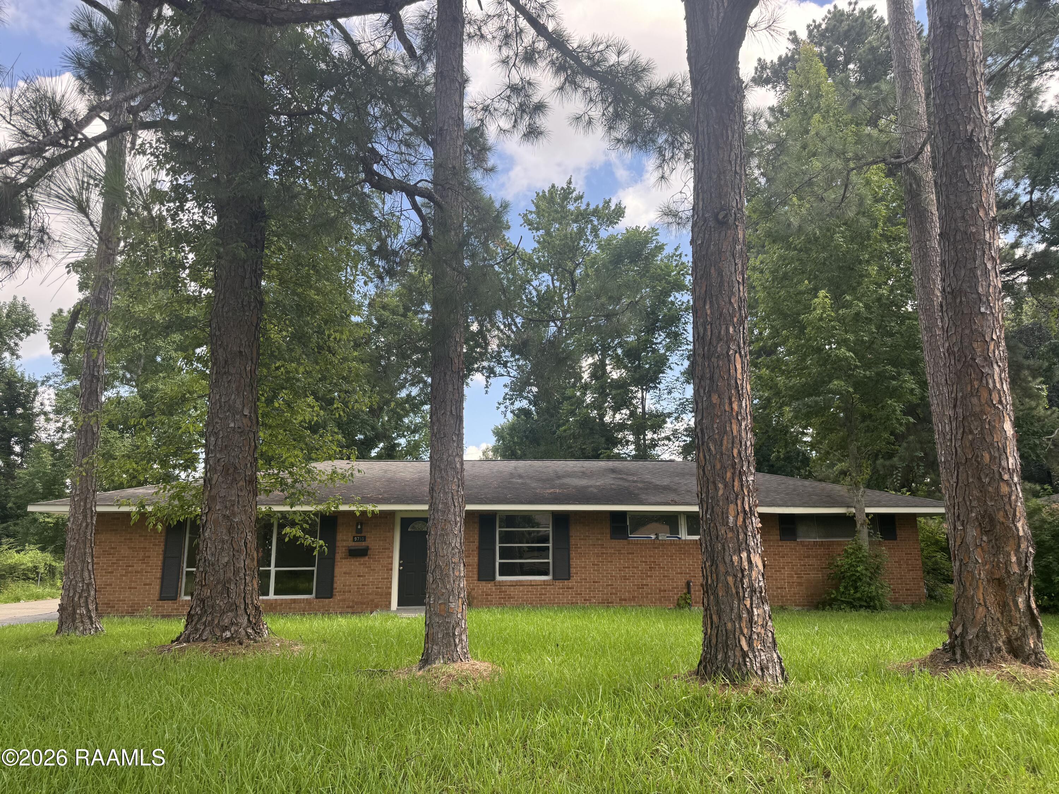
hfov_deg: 71.6
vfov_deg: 56.8
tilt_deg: +11.3
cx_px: 530
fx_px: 734
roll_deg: +0.3
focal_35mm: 24
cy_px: 397
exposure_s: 1/588
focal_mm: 6.76
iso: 80
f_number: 1.78
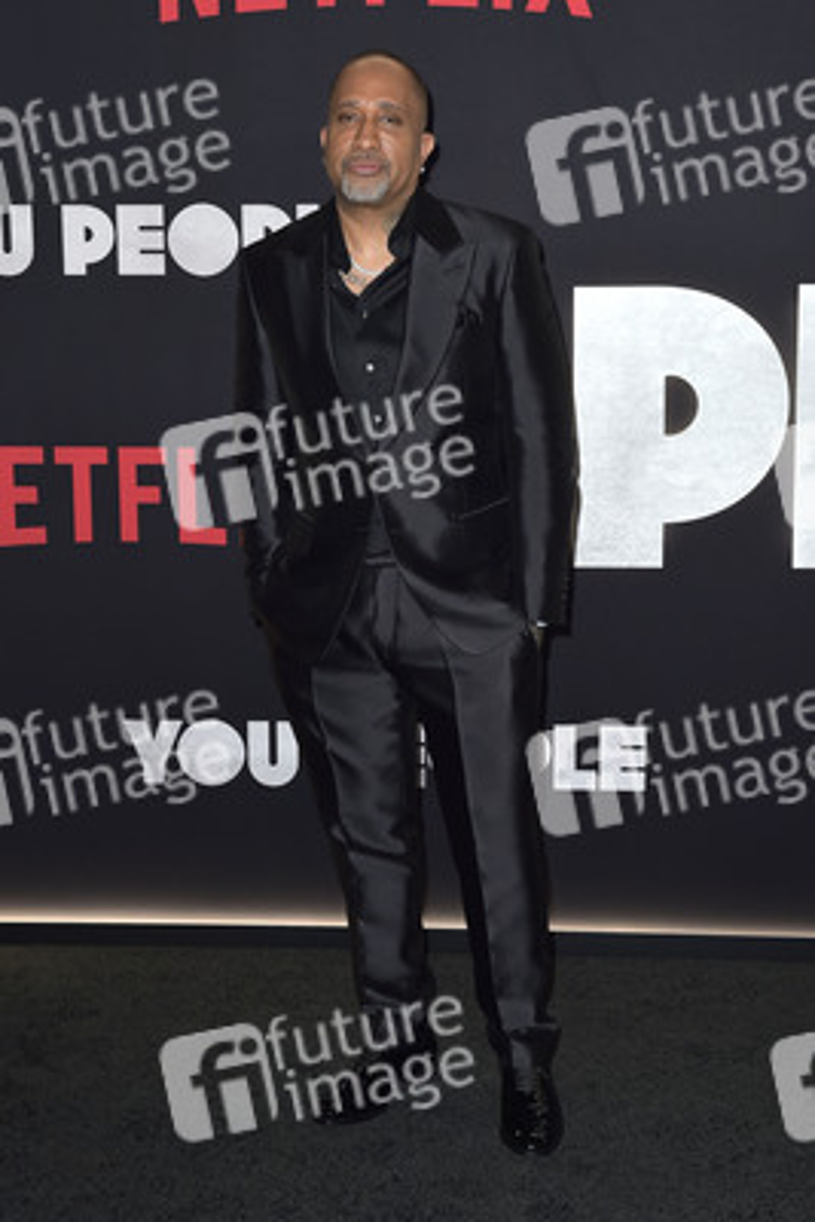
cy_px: 611
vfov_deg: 39.6
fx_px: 1696
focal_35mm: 50
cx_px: 408
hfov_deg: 27.0
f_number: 6.3
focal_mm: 50
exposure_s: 1/250
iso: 500
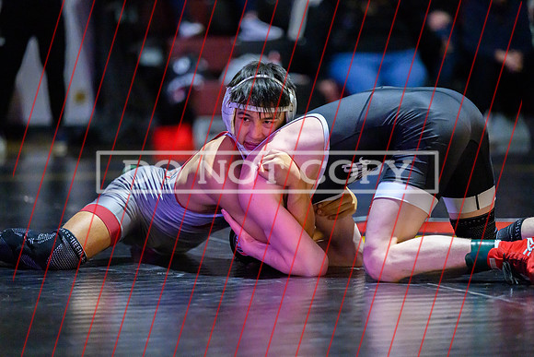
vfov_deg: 8.0
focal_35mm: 172
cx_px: 267
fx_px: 2545
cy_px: 178
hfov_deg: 12.0
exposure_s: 1/640
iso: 20000
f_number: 2.8
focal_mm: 165
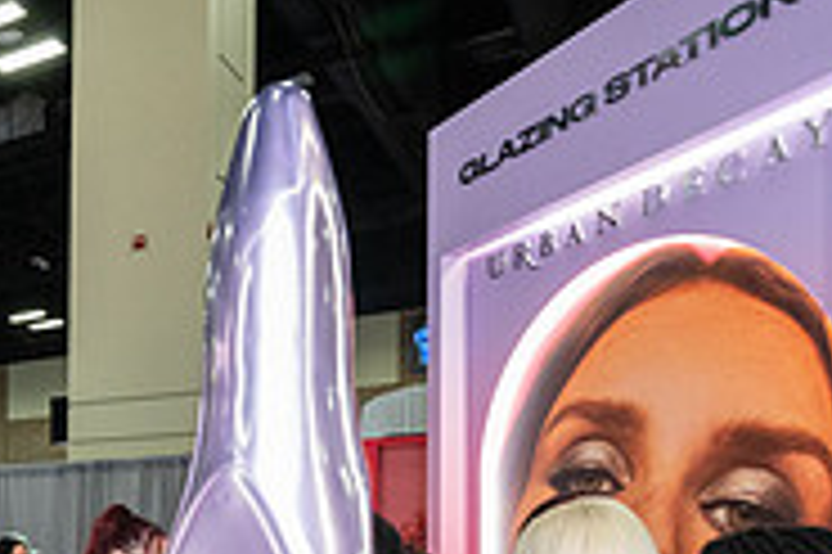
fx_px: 1016
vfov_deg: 28.5
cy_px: 561
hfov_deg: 34.1
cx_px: -207
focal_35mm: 44
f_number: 5.6
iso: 2000
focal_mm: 14
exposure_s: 1/100
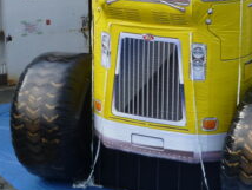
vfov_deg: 15.0
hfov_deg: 19.8
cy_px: 26
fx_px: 714
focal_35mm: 98
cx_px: 198
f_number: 4
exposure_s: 1/250
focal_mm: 7.2
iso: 80
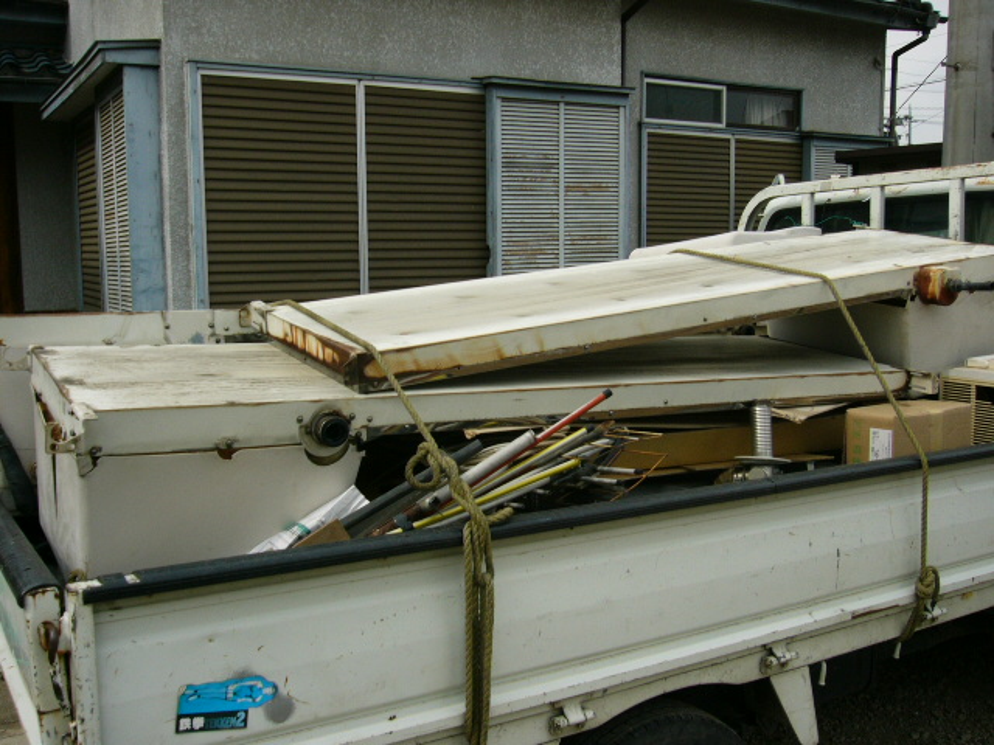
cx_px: 497
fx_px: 1005
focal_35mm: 35
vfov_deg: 40.7
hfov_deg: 52.6
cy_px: 372
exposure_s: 1/125
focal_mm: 5.8
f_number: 8
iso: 50
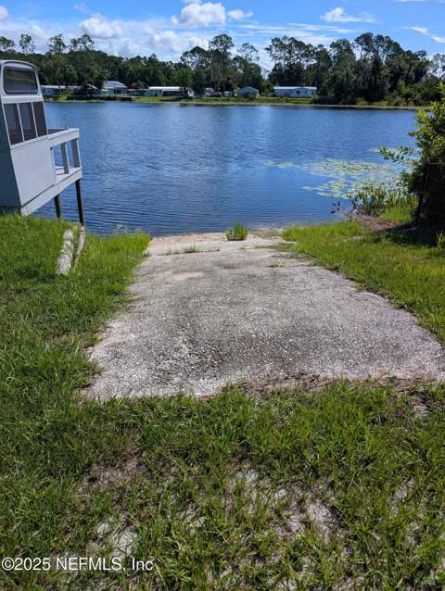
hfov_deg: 56.9
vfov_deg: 71.5
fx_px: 411
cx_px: 222
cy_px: 296
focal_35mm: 24
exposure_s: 1/1471
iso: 19
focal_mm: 6.9
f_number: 1.68
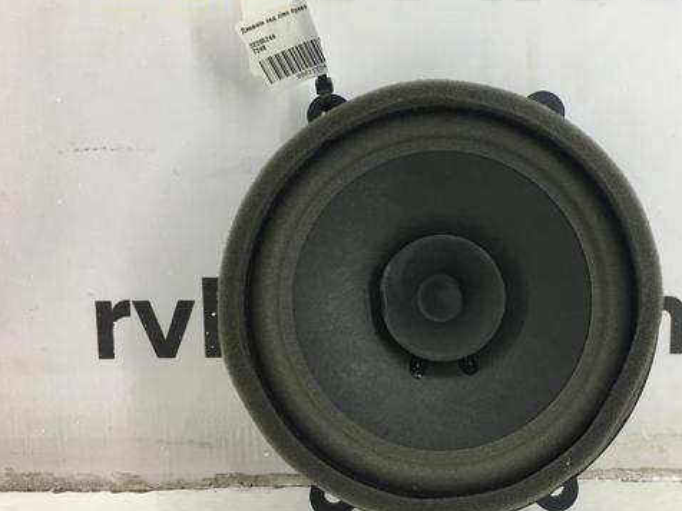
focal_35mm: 39
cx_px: 457
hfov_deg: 47.1
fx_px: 768
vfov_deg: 36.8
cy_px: 240
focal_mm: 4.15
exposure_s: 1/33
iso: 25
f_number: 2.2
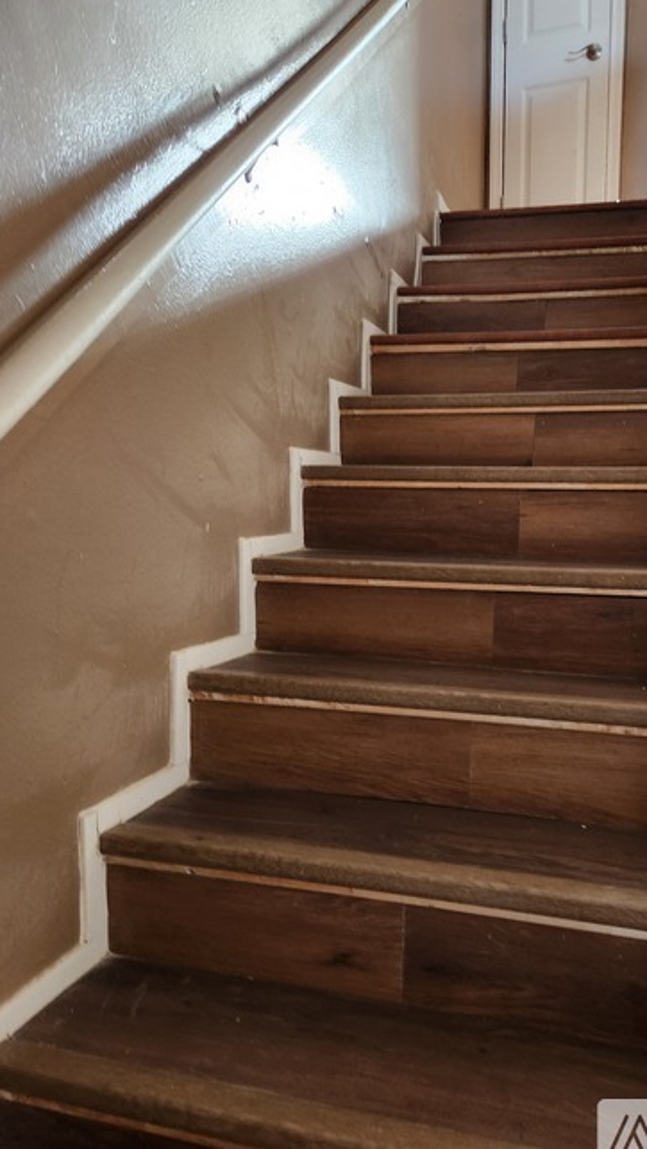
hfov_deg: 43.7
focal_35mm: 26
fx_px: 792
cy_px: 574
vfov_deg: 71.9
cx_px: 440
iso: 500
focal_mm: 5.4
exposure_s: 1/40
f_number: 1.8
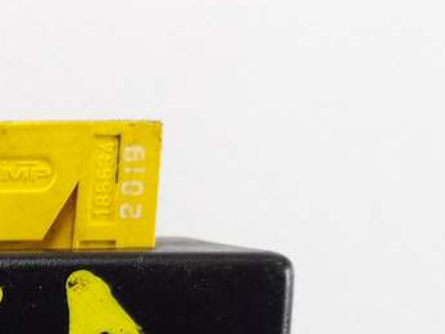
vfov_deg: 13.8
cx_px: -333
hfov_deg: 16.7
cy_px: 519
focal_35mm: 100
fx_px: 1285
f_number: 1.9
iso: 50
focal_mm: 3.7
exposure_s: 1/33
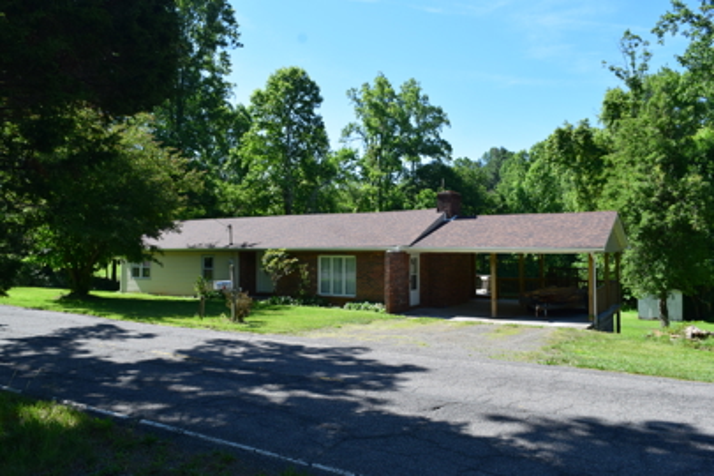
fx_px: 535
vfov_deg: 47.9
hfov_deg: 67.4
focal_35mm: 27
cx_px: 357
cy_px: 238
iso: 400
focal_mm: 18
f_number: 10
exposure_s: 1/320
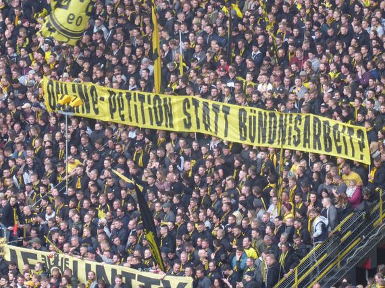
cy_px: 144
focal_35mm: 414
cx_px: 192
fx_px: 4603
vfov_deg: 3.6
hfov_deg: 4.8
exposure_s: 1/100
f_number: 6
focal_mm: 66.8
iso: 320
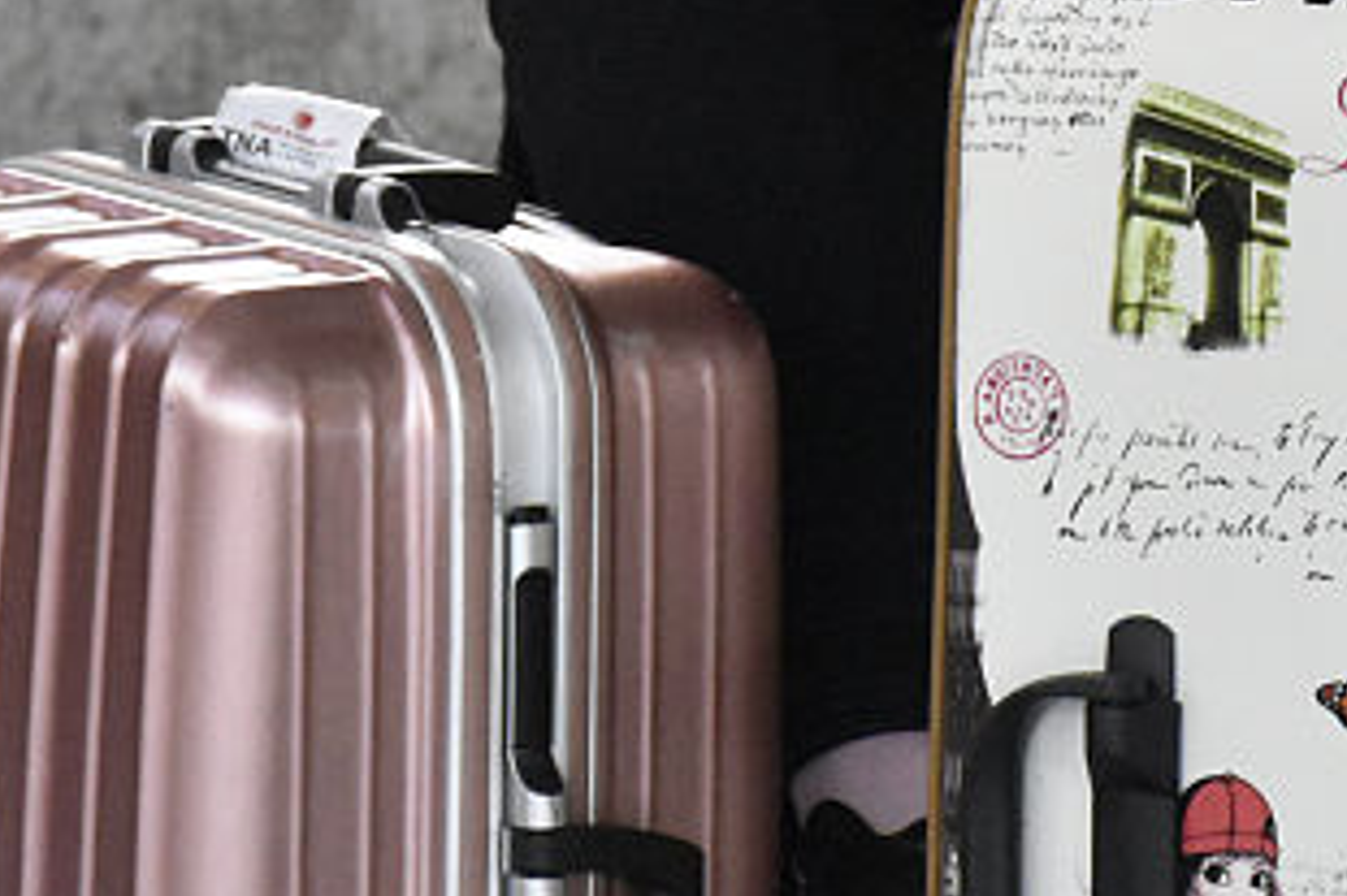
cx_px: 563
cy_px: -299
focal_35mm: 649
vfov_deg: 2.1
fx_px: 24270
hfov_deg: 3.2
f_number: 5.6
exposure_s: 1/200
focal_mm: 112
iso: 4500
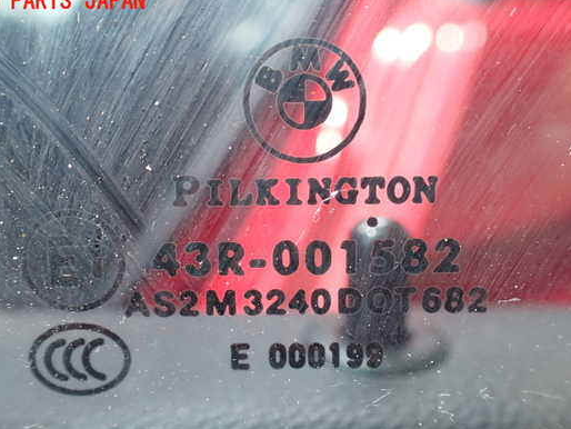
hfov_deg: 52.6
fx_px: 578
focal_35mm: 35
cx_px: 277
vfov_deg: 40.7
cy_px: 238
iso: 125
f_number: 2.3
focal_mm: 5.4
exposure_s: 1/125
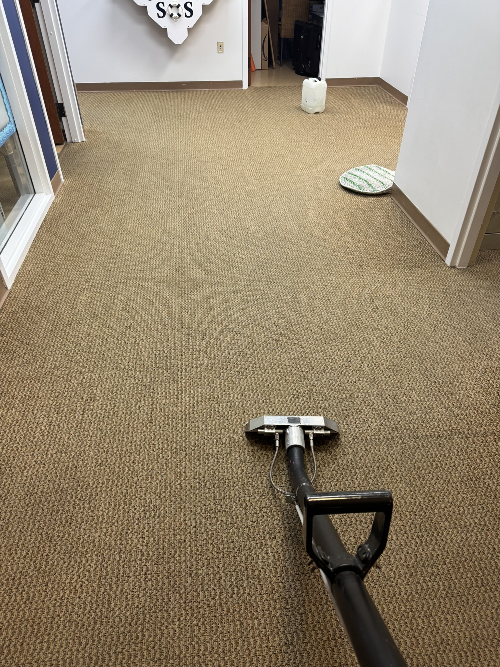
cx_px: 250
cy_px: 334
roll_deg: +0.3
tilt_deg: -39.3
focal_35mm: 24
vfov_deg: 71.6
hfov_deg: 56.8
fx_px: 462
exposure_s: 1/60
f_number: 1.78
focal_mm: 6.76
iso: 160
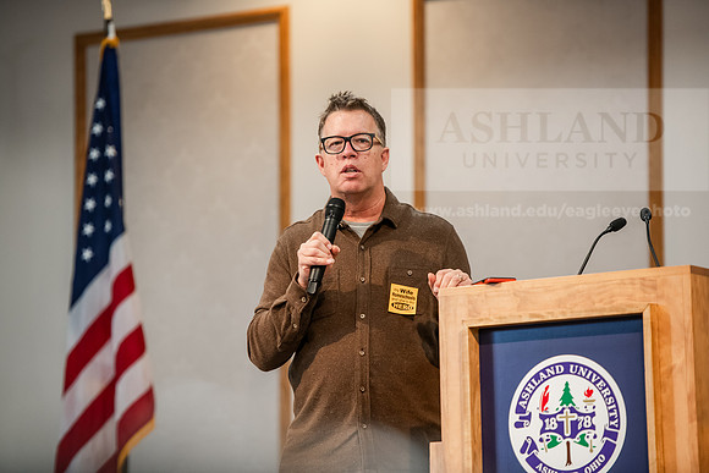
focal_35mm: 175
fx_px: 3447
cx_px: 354
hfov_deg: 11.7
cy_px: 236
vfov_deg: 7.9
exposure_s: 1/200
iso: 1600
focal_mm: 175
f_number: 2.8
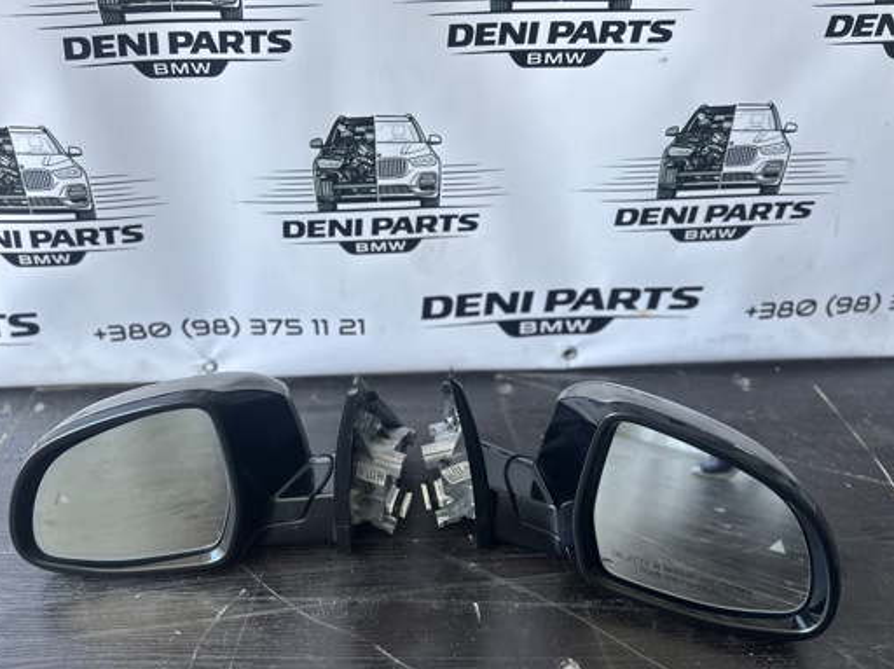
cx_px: 407
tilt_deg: -30.2
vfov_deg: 46.7
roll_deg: +1.1
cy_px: 321
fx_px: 774
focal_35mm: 30
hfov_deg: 59.9
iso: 160
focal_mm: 6.86
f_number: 1.78
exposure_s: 1/121
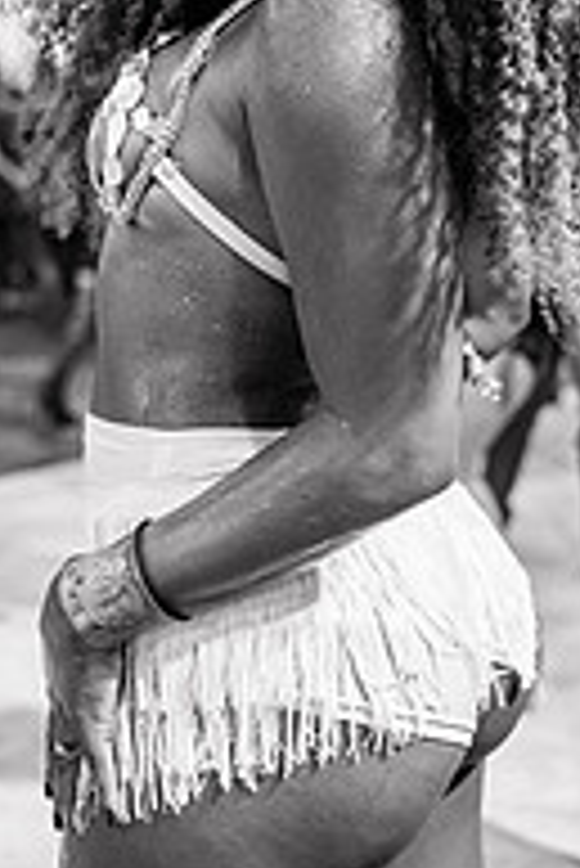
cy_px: 252
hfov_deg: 24.2
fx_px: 1351
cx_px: 306
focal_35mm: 56
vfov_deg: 35.1
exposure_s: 1/320
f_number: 1.8
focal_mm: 24
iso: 1600
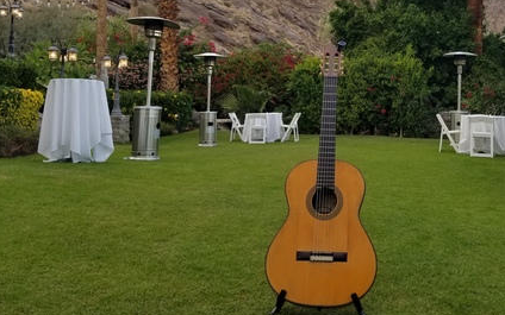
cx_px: 343
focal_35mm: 39
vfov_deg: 31.9
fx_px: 537
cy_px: 65
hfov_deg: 49.4
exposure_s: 1/632
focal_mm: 4.25
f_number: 1.7
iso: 50
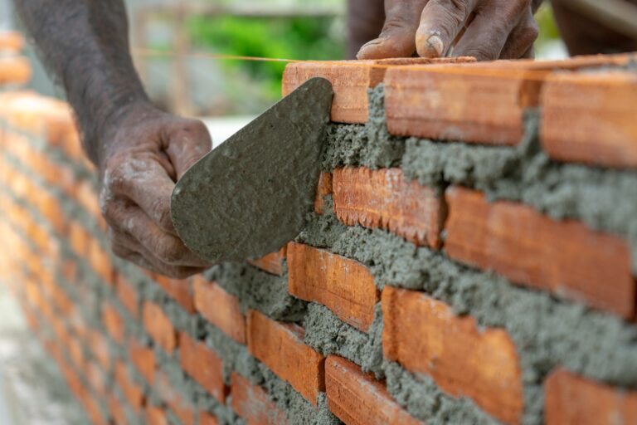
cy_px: 213
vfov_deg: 17.7
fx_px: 1362
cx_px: 313
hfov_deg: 26.3
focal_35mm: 77
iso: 250
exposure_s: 1/640
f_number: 5.6
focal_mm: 70
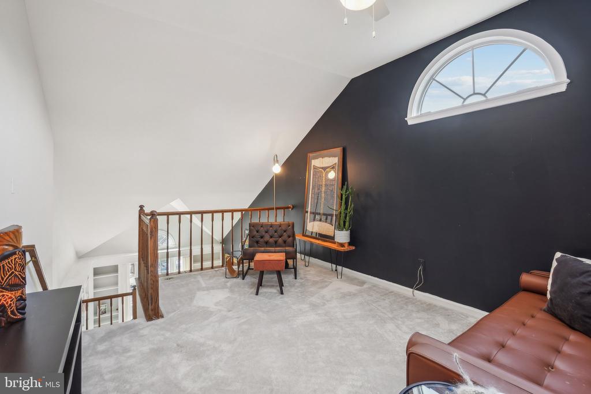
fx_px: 246
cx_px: 296
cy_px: 197
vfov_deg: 77.3
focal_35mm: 15
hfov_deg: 100.4
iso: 100
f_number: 7.1
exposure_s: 1/2.5
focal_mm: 10
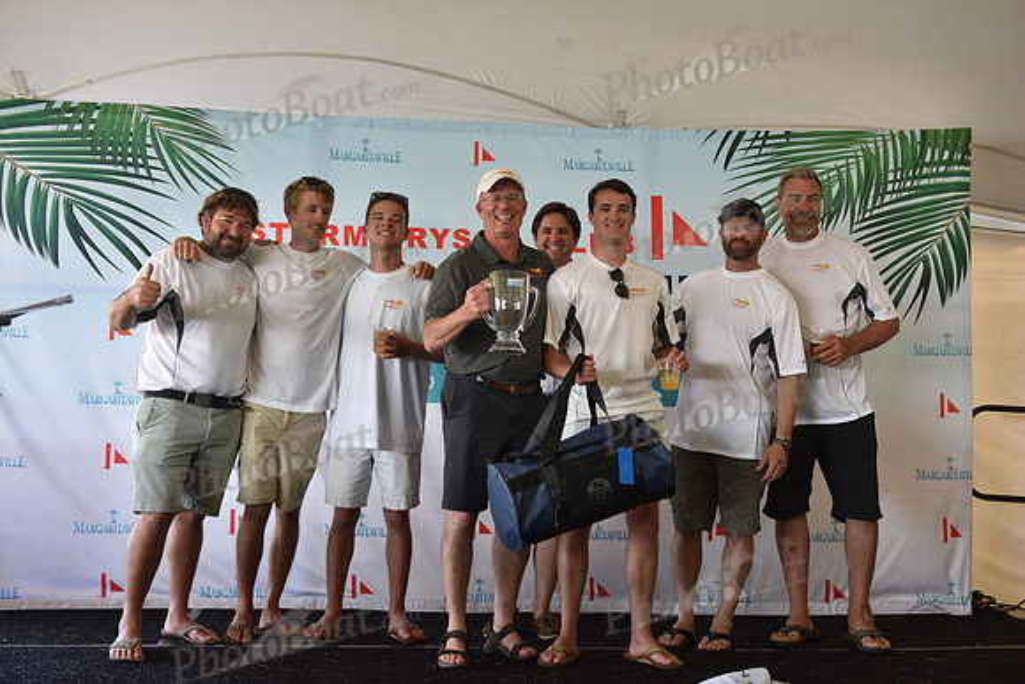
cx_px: 512
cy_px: 342
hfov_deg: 41.1
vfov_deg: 28.1
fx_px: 1367
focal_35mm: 48
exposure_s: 1/160
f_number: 4.5
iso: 800
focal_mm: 48
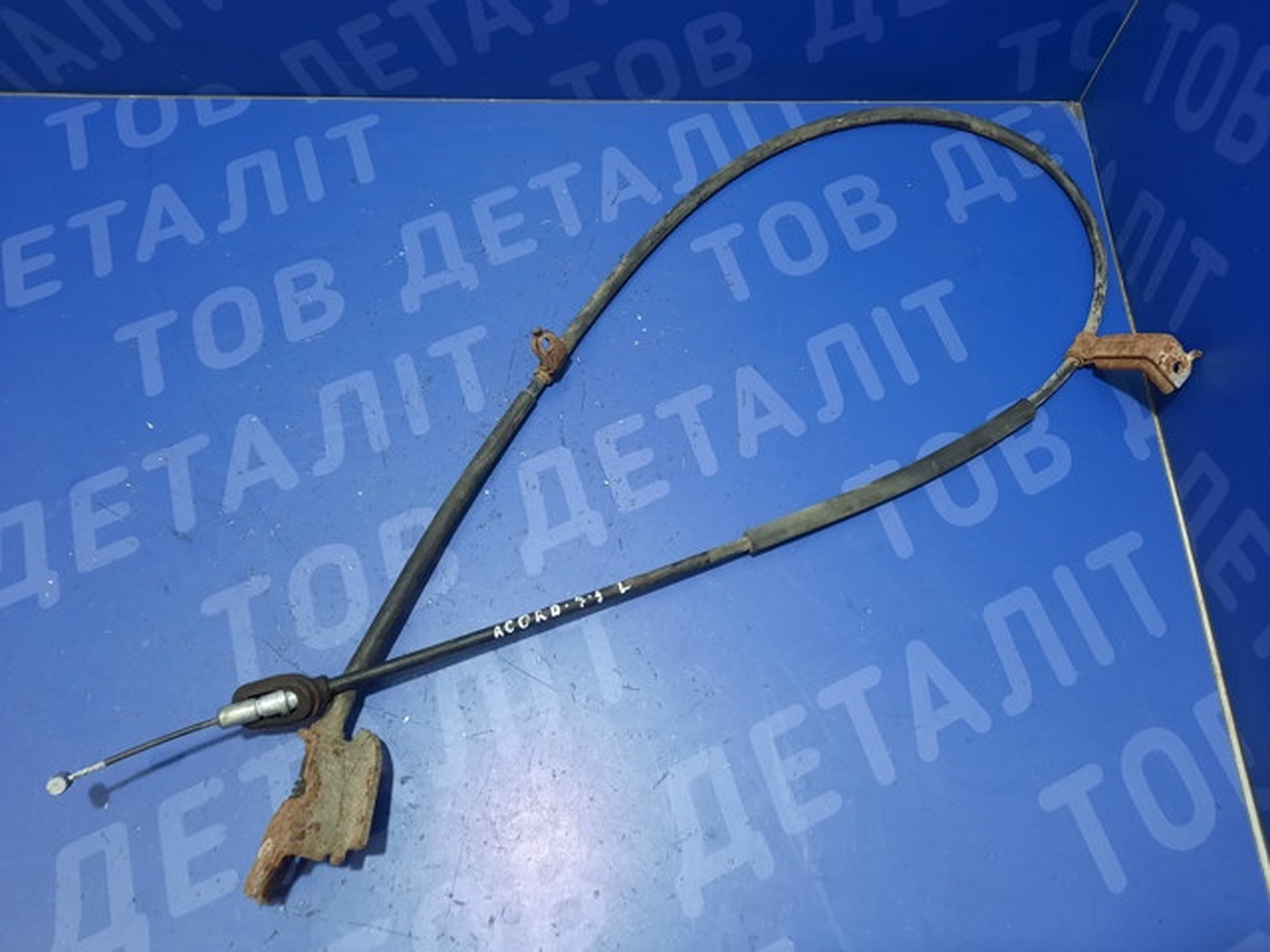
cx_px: 635
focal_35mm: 25
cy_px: 476
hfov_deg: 69.4
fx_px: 917
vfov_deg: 54.9
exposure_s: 1/33
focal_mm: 4.6
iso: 320
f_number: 2
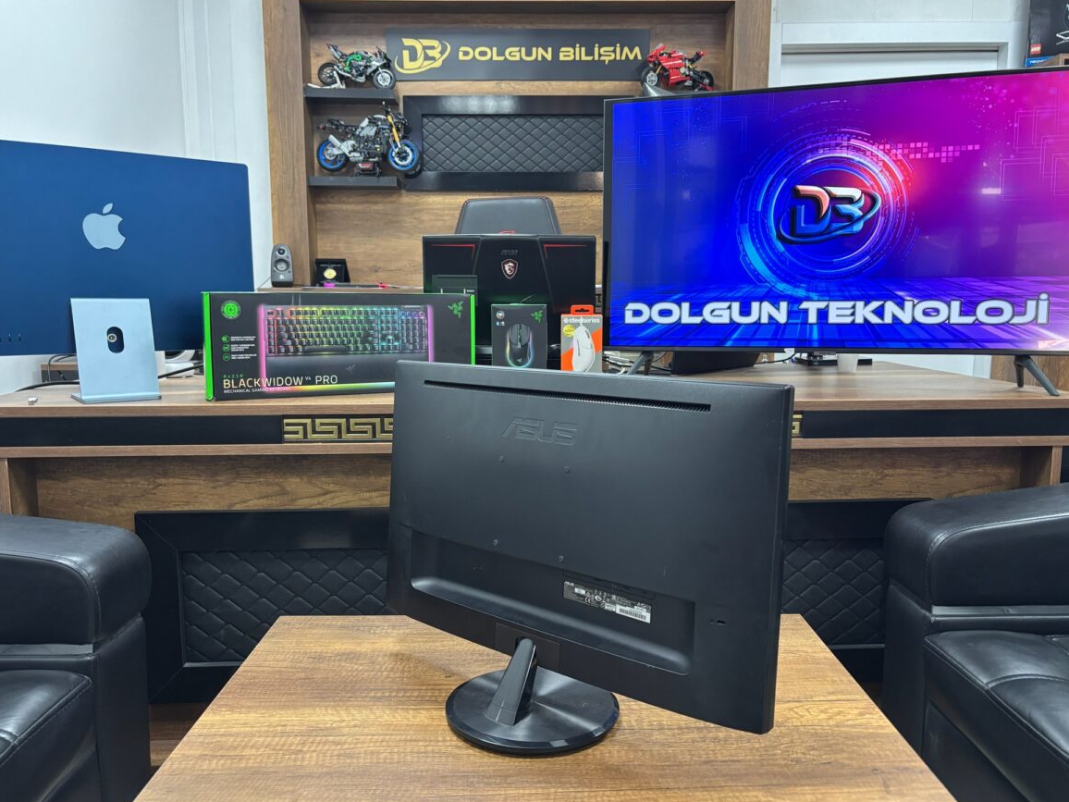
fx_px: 834
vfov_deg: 51.4
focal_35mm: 27
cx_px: 538
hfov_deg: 65.3
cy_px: 394
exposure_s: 1/50
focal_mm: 5.96
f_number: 1.6
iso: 250
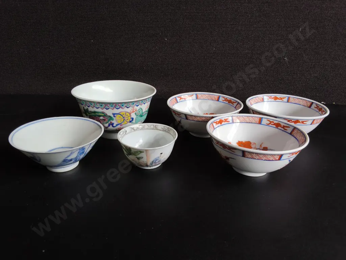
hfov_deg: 65.3
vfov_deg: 51.4
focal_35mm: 27
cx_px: 173
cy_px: 130
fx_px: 270
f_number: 2
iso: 32
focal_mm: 2.87
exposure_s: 1/102
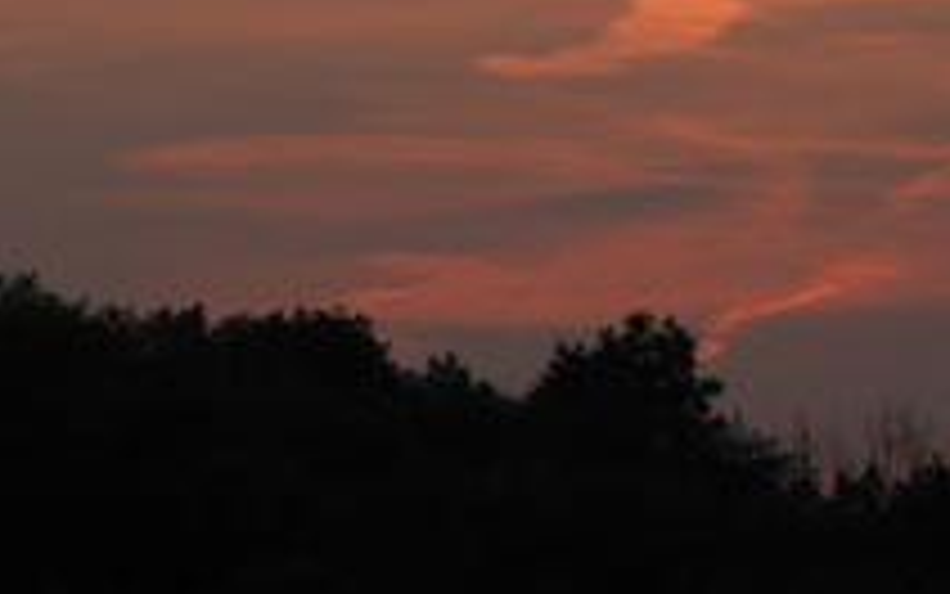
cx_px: 464
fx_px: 12327
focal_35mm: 476
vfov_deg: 2.8
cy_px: -396
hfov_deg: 4.4
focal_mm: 82
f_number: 7.1
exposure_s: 1/200
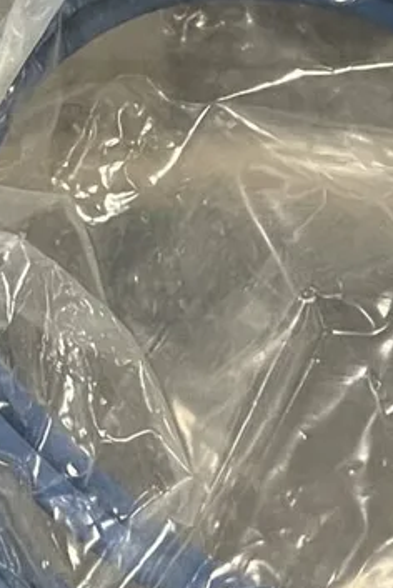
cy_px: -526
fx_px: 2500
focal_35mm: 153
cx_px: 236
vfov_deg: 12.1
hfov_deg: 9.0
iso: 400
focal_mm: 4.2
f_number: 1.6
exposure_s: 1/60
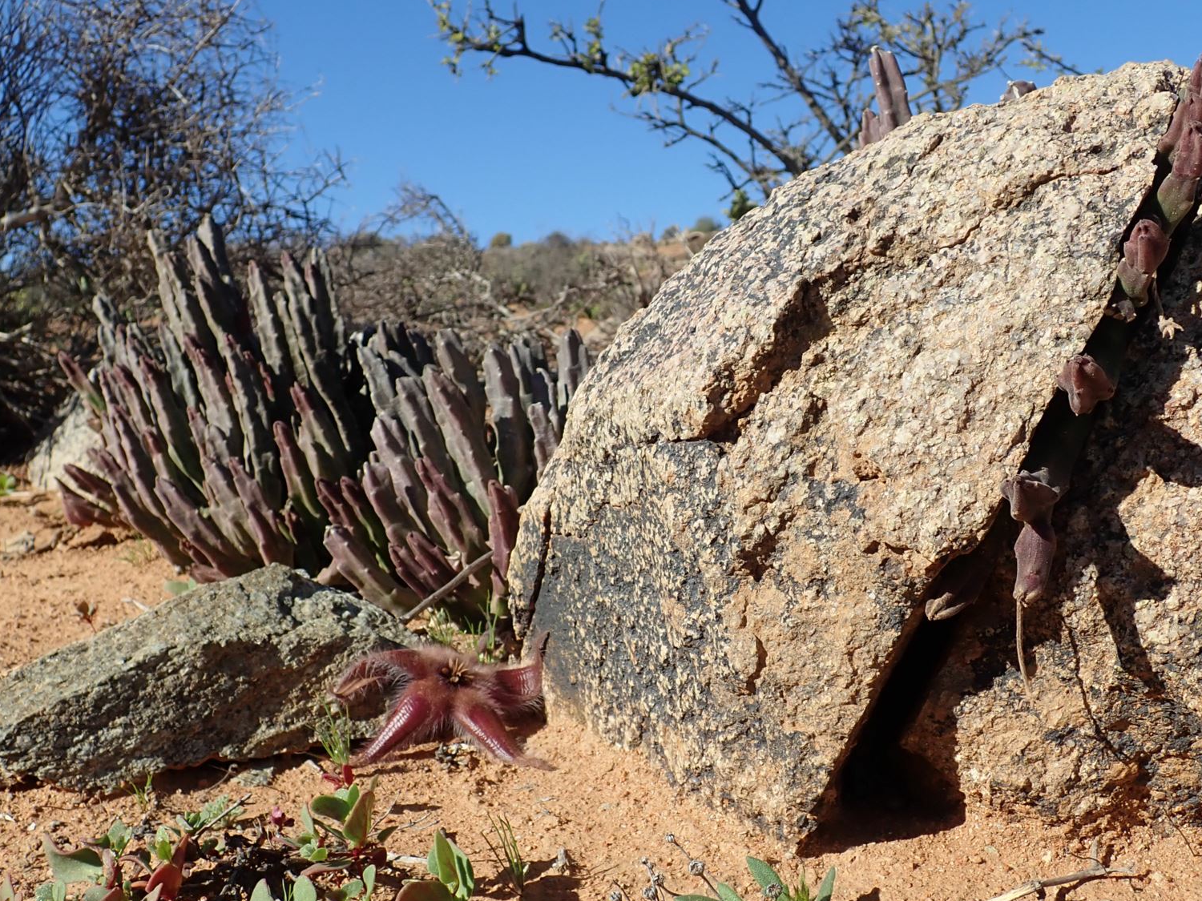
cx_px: 619
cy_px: 473
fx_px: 1389
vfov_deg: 36.0
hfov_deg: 46.8
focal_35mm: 40
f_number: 9
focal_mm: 5.5
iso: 100
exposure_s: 1/125
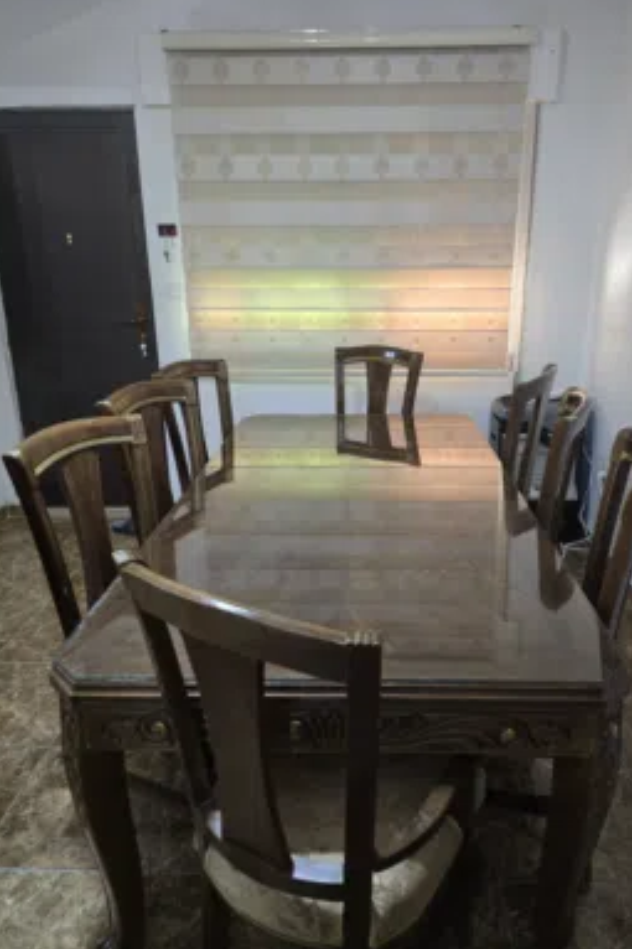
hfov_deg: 51.2
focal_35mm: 25
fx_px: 659
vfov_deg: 71.5
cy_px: 461
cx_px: 345
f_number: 1.7
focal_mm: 6.3
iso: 640
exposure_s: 1/100
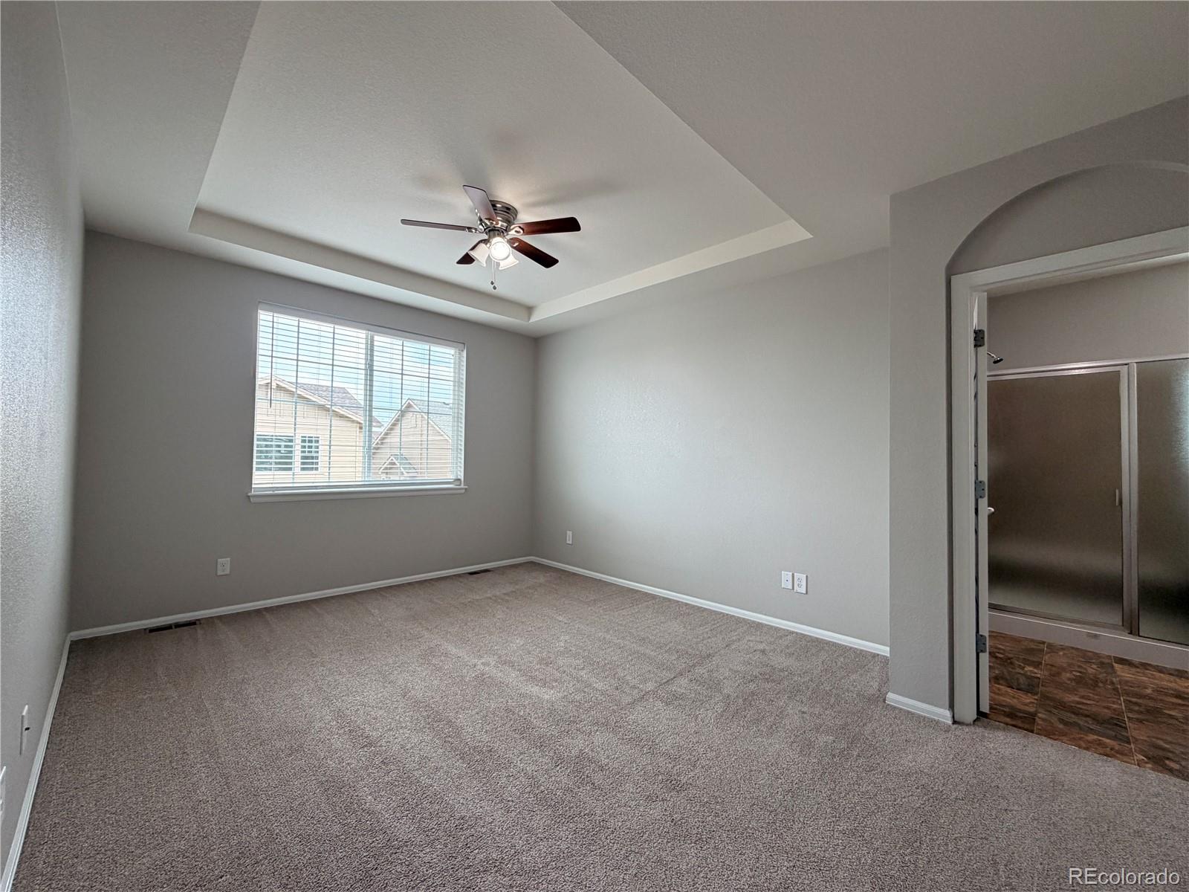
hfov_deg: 102.1
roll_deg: -0.2
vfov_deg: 85.7
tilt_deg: +2.7
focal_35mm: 14
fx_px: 481
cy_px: 446
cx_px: 594
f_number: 2.2
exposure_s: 1/120
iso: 160
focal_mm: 2.22
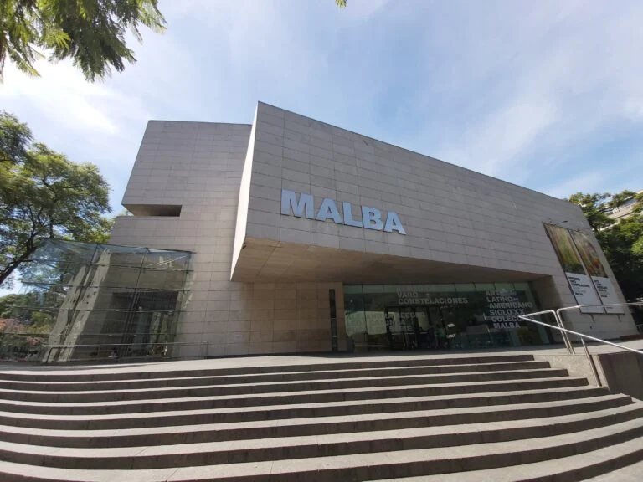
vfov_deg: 94.5
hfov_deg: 110.5
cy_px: 241
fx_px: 223
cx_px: 322
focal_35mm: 12
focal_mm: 1.42
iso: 40
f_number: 2.2
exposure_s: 1/915
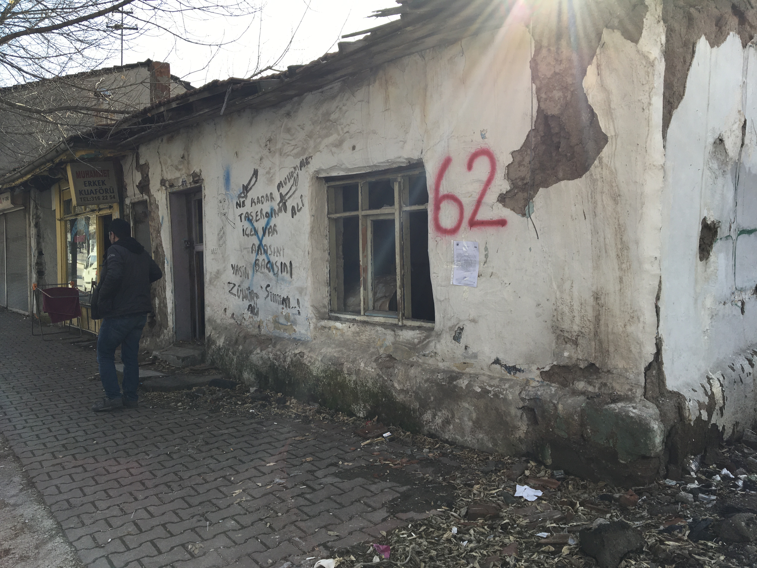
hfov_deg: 61.7
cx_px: 378
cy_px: 284
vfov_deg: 48.2
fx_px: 634
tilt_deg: -0.2
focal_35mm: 29
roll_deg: +0.4
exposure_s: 1/455
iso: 25
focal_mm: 4.15
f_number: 2.2
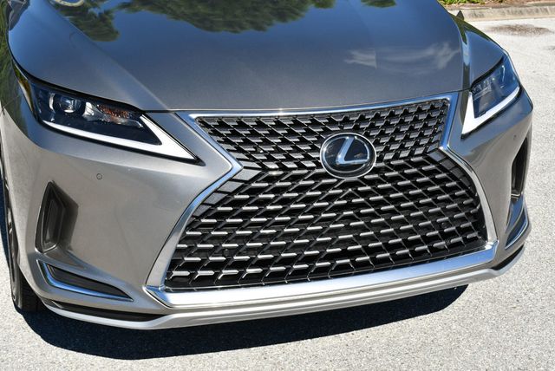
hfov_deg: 34.5
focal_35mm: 58
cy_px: 186
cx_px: 278
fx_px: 895
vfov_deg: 23.4
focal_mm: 29
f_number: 8
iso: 110
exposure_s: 1/250
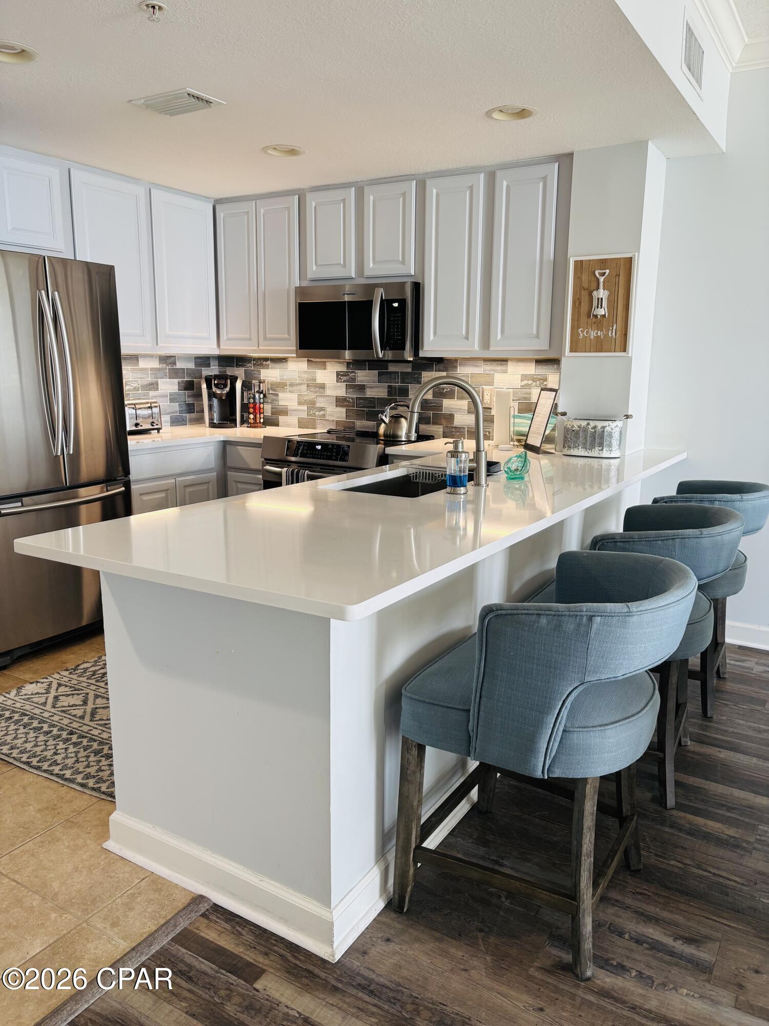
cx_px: 384
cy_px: 513
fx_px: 770
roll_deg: -1.4
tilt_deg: -11.8
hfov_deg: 53.1
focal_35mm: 26
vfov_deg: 67.3
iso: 80
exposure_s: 1/57
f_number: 1.6
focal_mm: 5.96
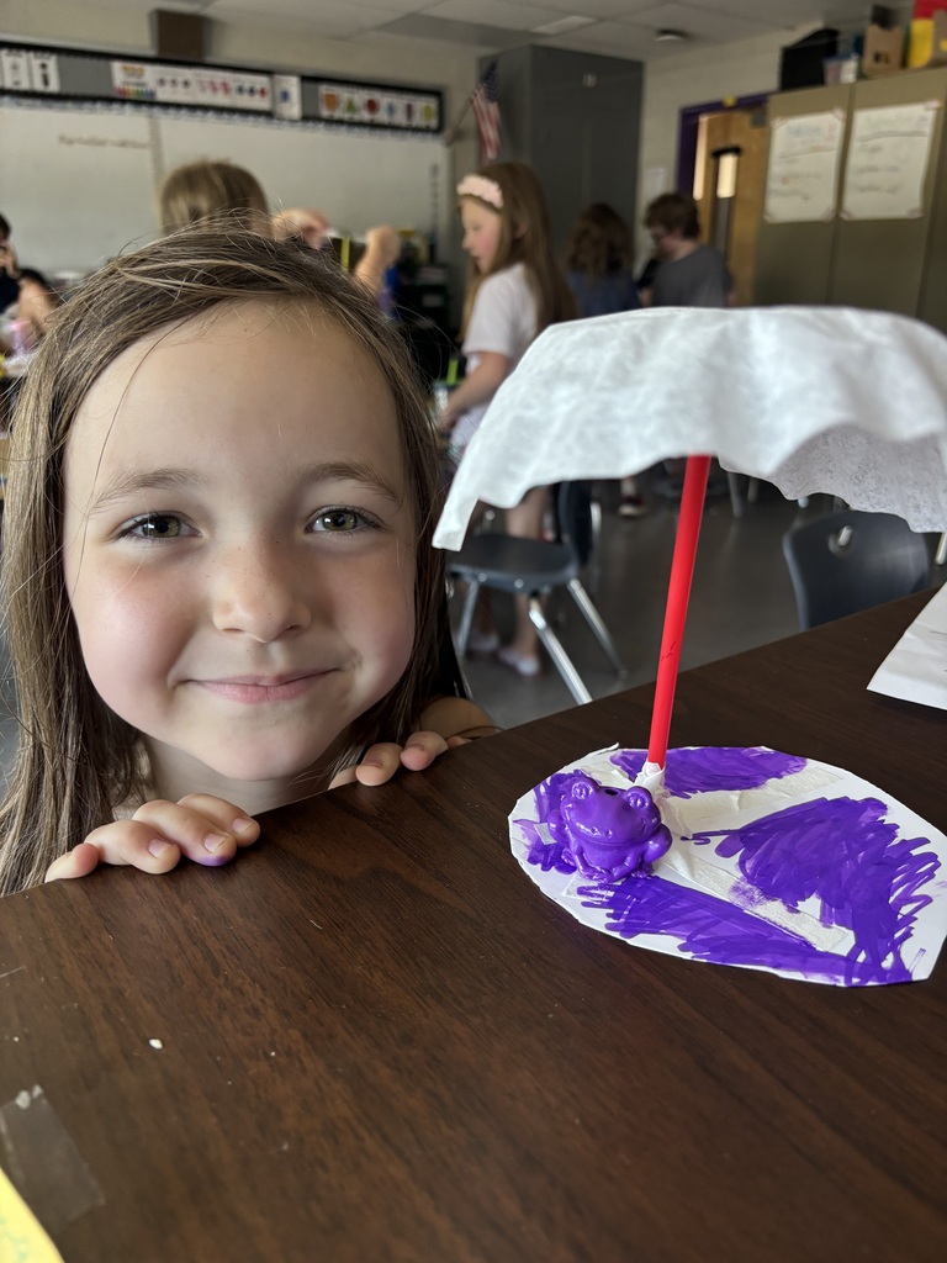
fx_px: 948
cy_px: 632
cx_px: 474
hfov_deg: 53.1
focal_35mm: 26
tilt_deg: -20.3
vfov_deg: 67.3
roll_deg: -0.9
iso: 200
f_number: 1.6
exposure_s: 1/60
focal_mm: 5.96
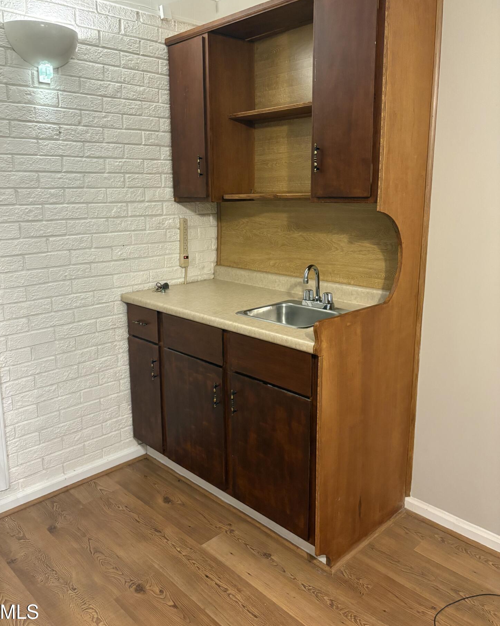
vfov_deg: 62.2
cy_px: 298
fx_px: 518
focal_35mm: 28
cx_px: 242
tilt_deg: -10.3
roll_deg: +0.2
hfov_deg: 51.5
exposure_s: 1/40
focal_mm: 5.96
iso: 320
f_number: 1.6
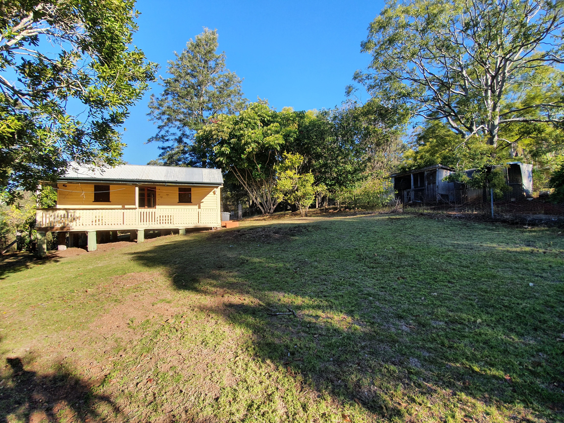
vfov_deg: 89.9
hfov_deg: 106.2
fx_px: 212
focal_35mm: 13
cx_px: 282
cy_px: 212
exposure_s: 1/382
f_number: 2.2
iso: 50
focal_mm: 1.8
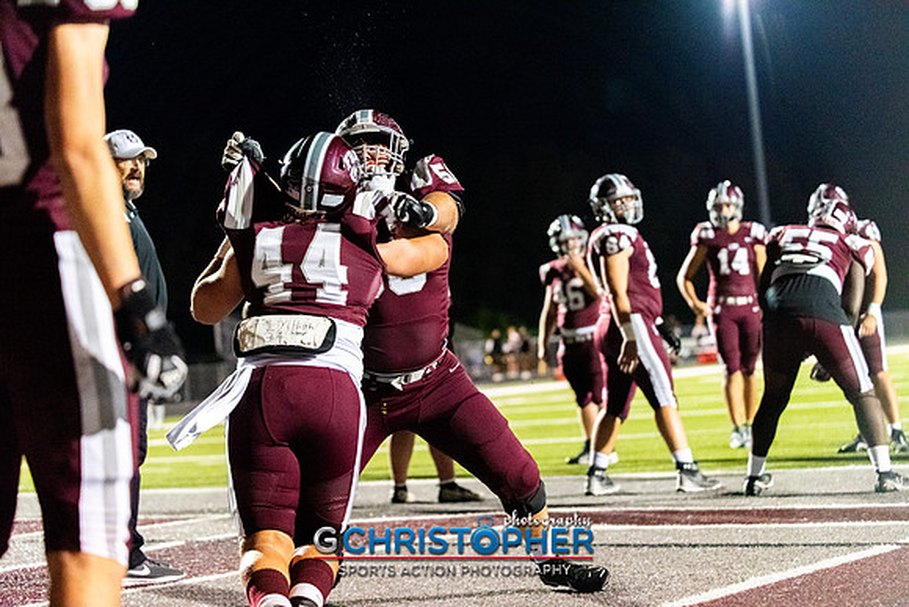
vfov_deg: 17.1
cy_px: 304
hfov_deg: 25.4
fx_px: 2020
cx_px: 454
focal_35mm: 80
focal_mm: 80
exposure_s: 1/800
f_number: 2.8
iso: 12800
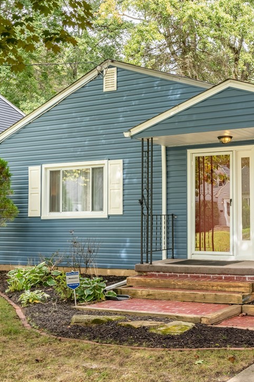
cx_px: 211
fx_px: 529
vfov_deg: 39.6
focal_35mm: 50
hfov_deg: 26.4
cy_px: 191
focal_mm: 33
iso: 320
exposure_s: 1/1000
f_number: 9
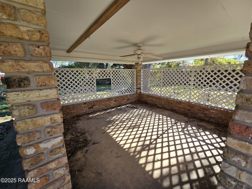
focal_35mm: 13
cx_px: 126
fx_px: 95
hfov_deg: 106.2
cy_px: 94
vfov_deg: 89.9
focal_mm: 2.2
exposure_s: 1/395
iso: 50
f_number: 2.2
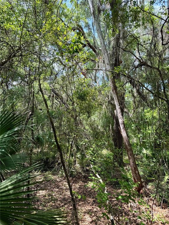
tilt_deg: +5.4
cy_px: 112
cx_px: 84
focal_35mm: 24
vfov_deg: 71.6
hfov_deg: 56.8
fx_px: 156
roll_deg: -0.8
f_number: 1.78
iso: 80
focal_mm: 6.76
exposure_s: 1/543
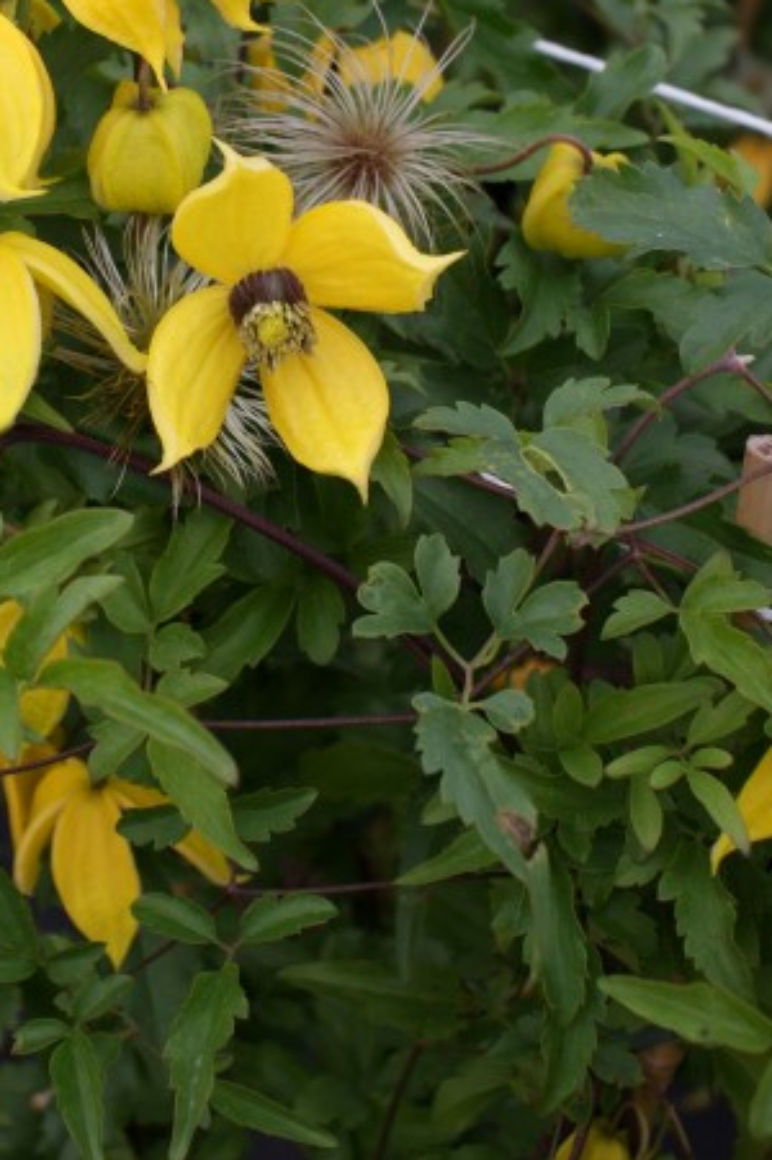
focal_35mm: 70
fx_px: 2255
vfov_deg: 28.3
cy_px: 235
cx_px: 144
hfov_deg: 19.2
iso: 100
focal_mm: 28
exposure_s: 1/80
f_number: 5.6
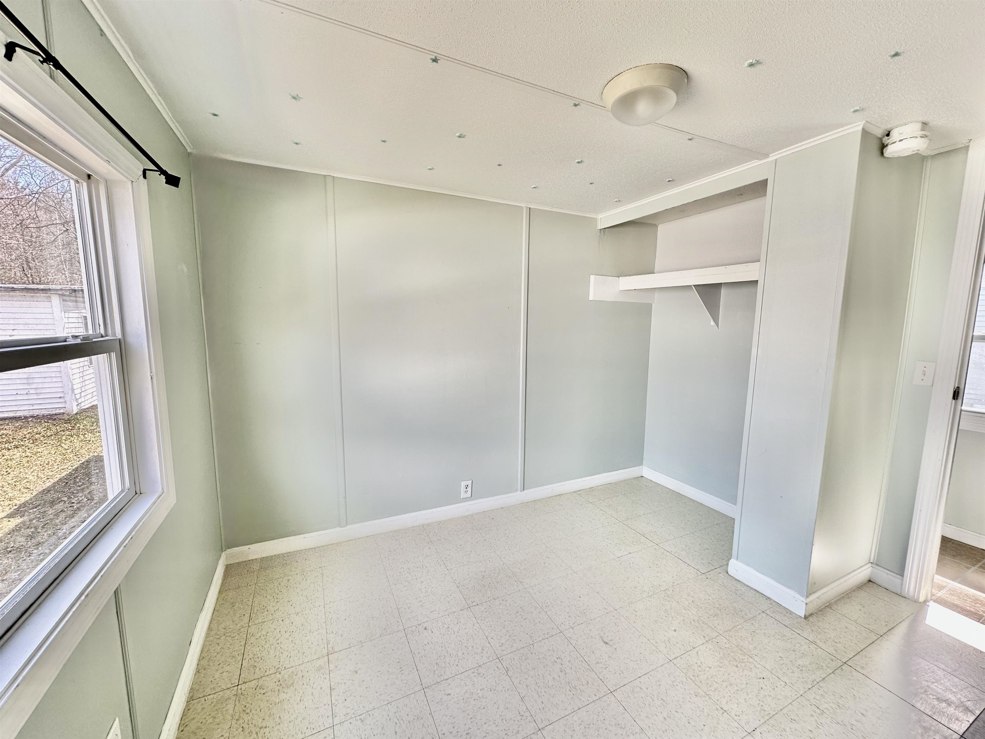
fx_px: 398
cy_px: 370
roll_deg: -1.5
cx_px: 492
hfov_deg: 102.1
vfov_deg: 85.7
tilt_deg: -7.1
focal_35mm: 14
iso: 50
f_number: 2.2
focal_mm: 2.22
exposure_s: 1/99
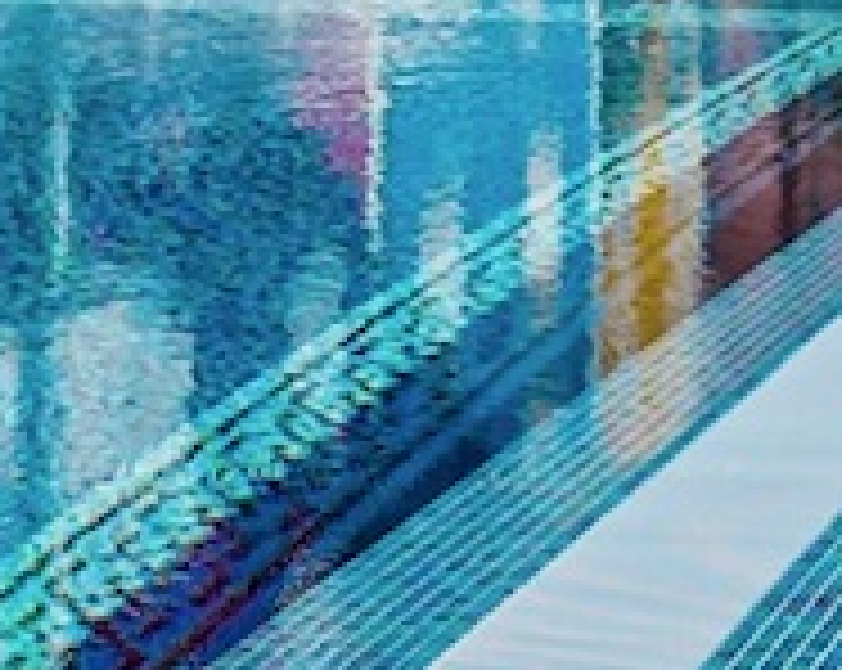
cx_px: 383
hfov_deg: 25.1
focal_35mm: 76
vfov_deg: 14.0
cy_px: -931
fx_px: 1891
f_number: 10
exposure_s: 1/160
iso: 80
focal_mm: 14
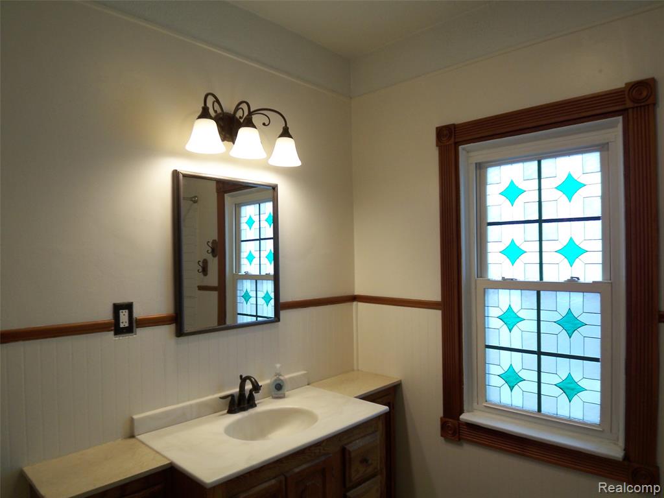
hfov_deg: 73.9
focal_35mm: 23
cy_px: 249
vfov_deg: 58.9
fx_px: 441
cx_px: 332
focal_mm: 3.8
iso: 50
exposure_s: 1/30
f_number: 2.8
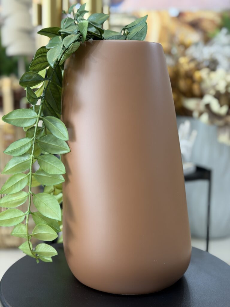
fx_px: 425
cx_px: 115
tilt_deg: -7.1
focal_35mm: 48
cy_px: 154
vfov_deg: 39.7
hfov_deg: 30.3
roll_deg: -1.4
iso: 160
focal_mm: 6.76
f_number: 1.78
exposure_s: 1/60
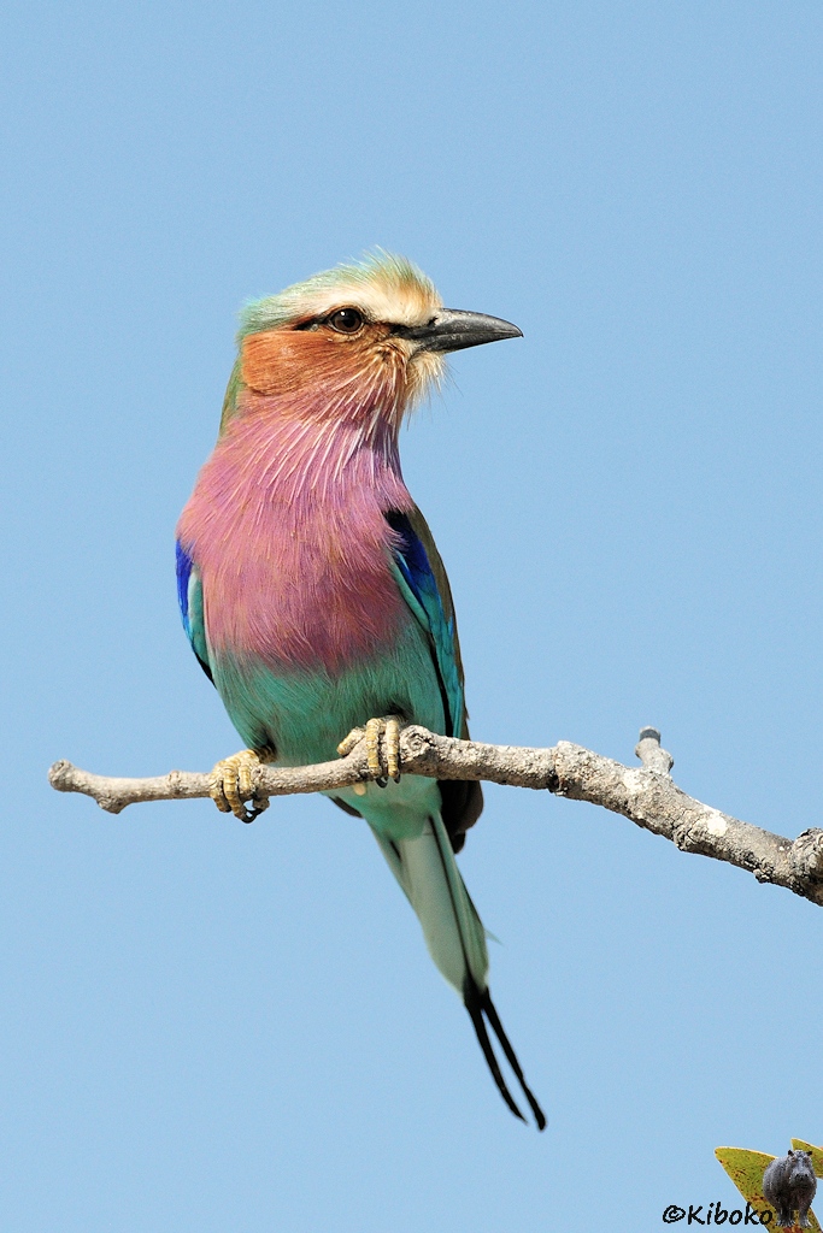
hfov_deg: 2.3
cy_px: 616
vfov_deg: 3.4
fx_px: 20566
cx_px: 412
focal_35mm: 600
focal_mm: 400
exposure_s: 1/1600
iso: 500
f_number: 5.6
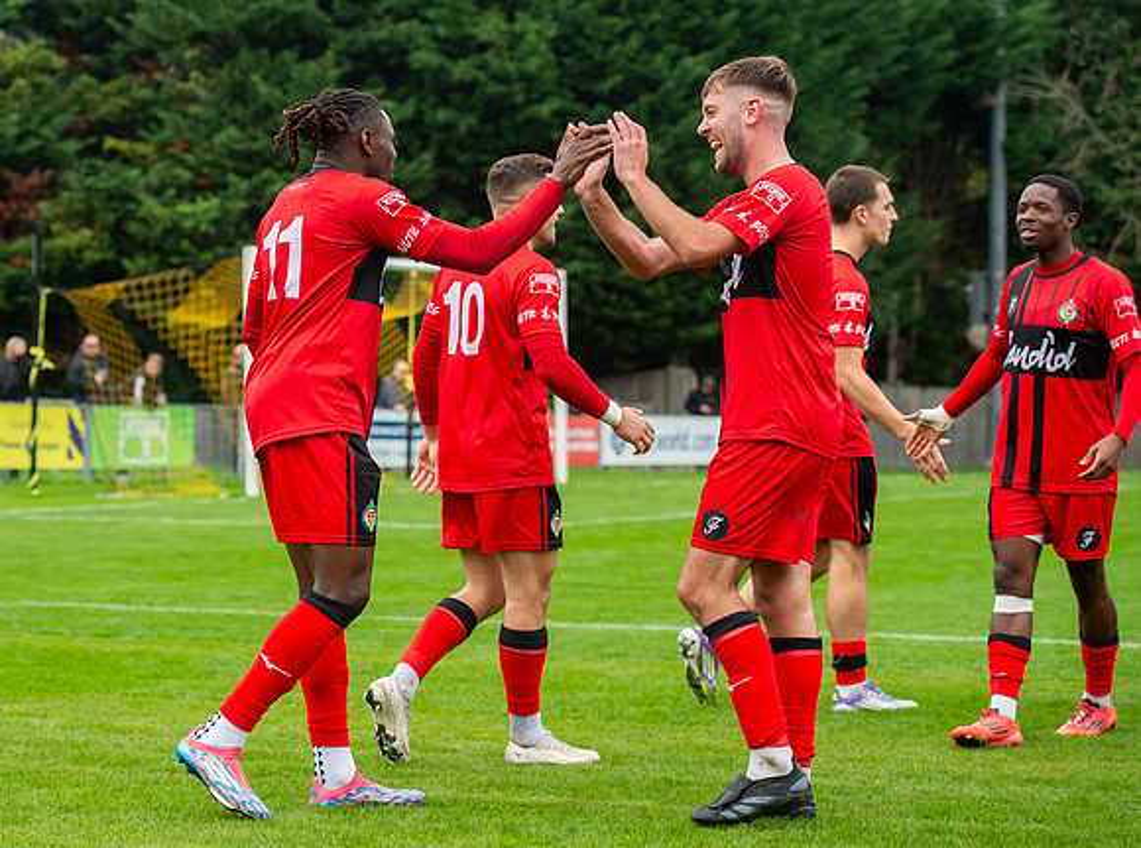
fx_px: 3415
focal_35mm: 104
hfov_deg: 18.8
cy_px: 323
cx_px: 287
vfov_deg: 14.1
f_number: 4
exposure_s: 1/1000
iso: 800
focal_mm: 70
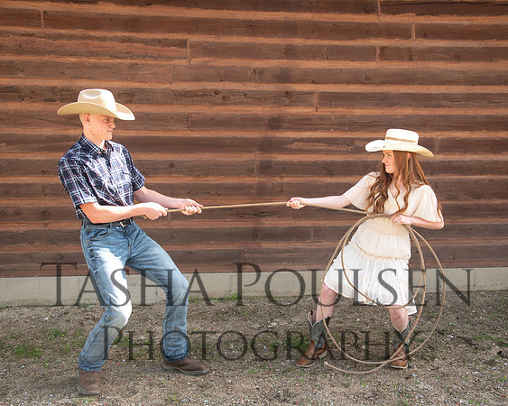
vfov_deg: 33.5
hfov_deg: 41.2
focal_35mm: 45
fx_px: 674
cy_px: 213
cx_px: 287
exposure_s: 1/125
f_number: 5.6
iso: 320
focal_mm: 38
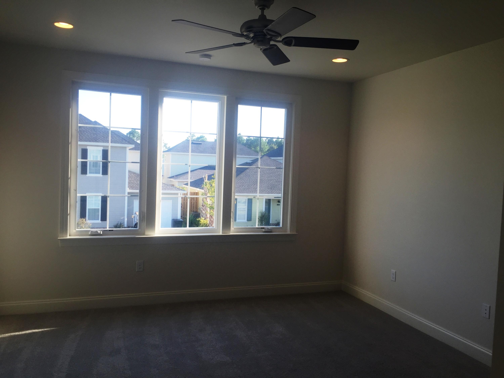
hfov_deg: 61.7
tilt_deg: -4.8
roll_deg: -2.8
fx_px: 422
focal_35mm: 29
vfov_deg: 48.2
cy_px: 189
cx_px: 252
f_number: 2.2
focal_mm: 4.15
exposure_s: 1/210
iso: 32
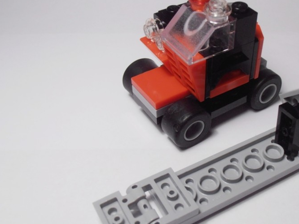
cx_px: 193
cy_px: 118
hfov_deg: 37.9
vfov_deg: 29.1
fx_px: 432
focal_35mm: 50
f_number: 3.9
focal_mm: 6.61
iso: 100
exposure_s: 1/80
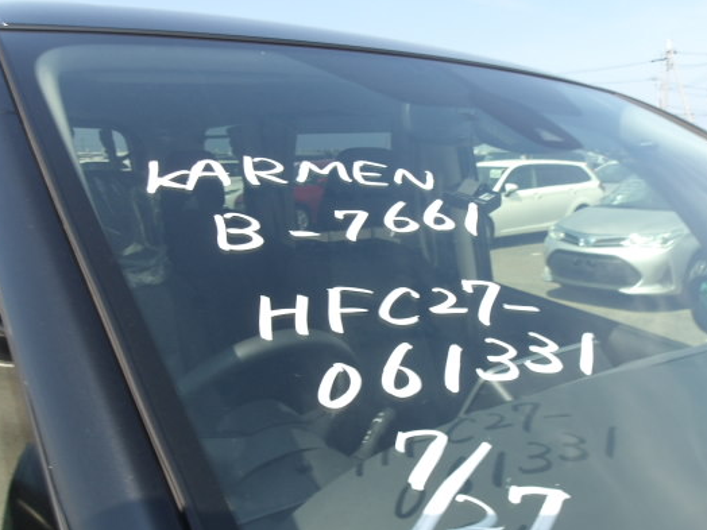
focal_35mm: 33
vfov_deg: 42.8
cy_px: 309
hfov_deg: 55.1
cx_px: 414
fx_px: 674
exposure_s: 1/60
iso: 100
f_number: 10.4
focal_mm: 4.9
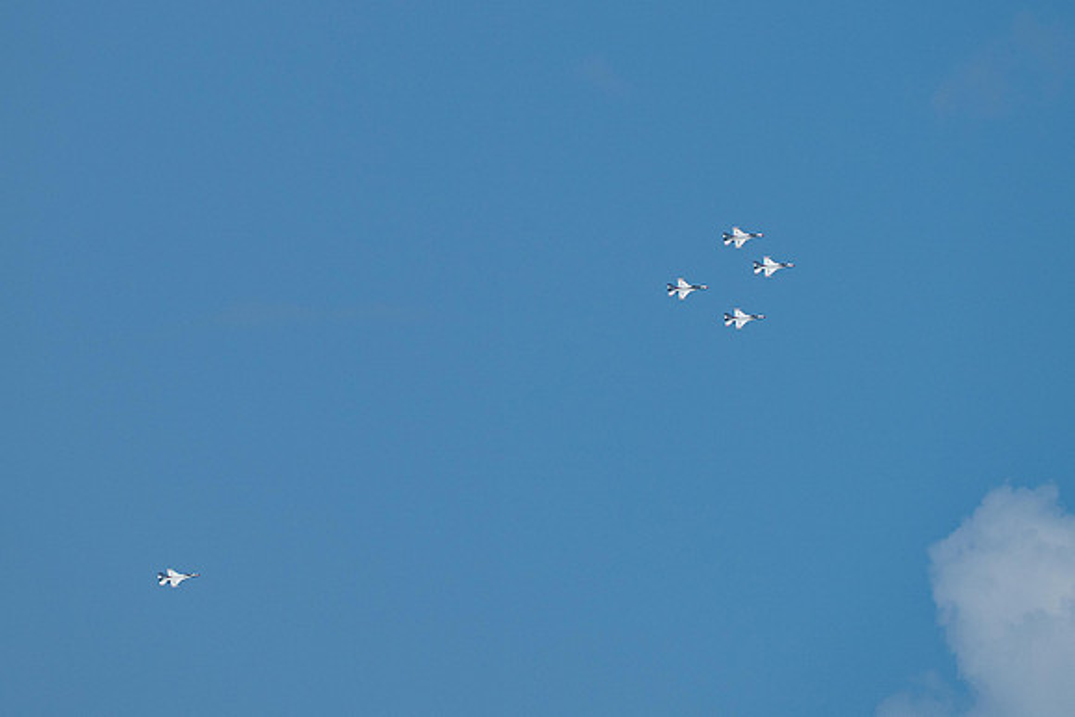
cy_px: 294
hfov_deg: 3.3
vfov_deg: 2.2
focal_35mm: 630
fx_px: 18813
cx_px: 503
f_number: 10
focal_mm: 400
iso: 800
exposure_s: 1/1600
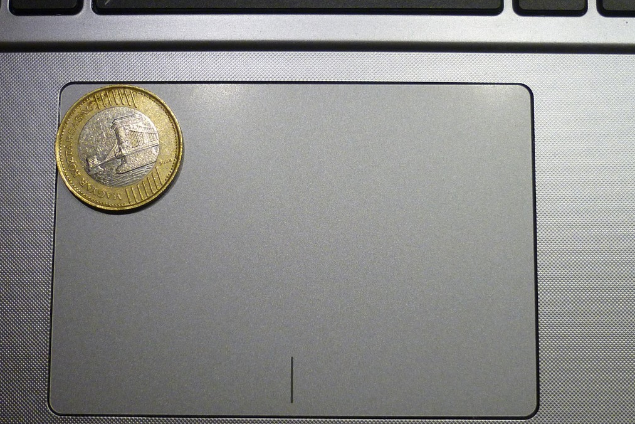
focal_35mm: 62
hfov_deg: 32.4
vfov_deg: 21.9
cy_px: 239
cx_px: 317
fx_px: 1094
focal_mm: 6.9
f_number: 3
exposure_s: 1/40
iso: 200
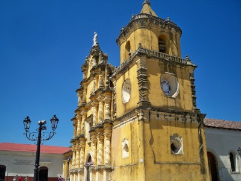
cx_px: 120
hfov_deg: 52.6
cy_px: 90
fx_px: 244
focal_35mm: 35
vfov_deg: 40.7
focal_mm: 6.3
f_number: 4.7
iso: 64
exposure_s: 1/400
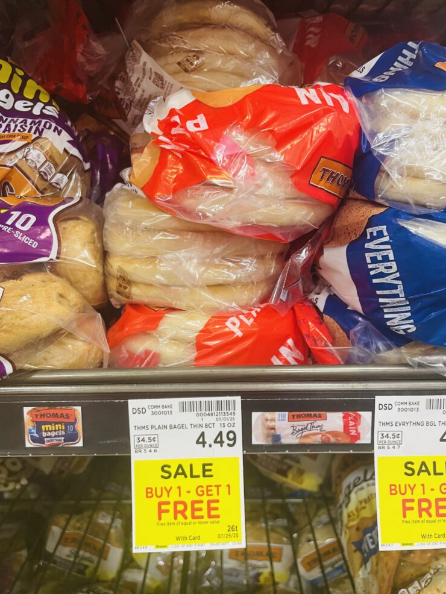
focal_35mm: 27
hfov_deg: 51.4
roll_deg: +1.6
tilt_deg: -15.0
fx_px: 464
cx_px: 222
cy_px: 296
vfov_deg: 65.3
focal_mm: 4.2
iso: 160
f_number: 1.6
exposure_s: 1/42
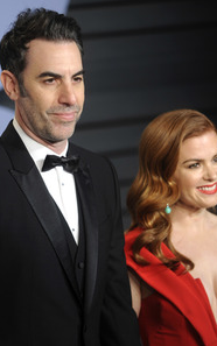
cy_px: 174
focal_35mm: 239
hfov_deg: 5.5
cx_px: 37
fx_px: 2258
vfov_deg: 8.8
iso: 800
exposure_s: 1/250
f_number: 2.8
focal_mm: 155
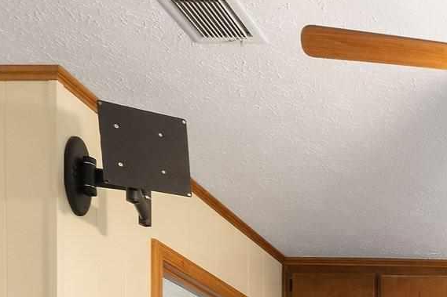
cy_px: 532
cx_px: 611
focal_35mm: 54
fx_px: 670
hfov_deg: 28.6
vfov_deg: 19.2
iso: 400
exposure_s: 1.6
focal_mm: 10
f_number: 9
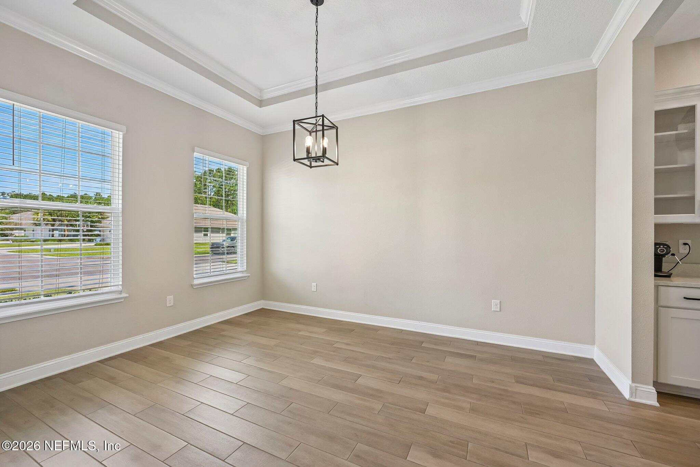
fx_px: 272
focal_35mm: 14
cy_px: 234
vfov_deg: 81.2
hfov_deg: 104.3
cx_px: 350
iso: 250
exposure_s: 1/15
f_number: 8
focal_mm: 14
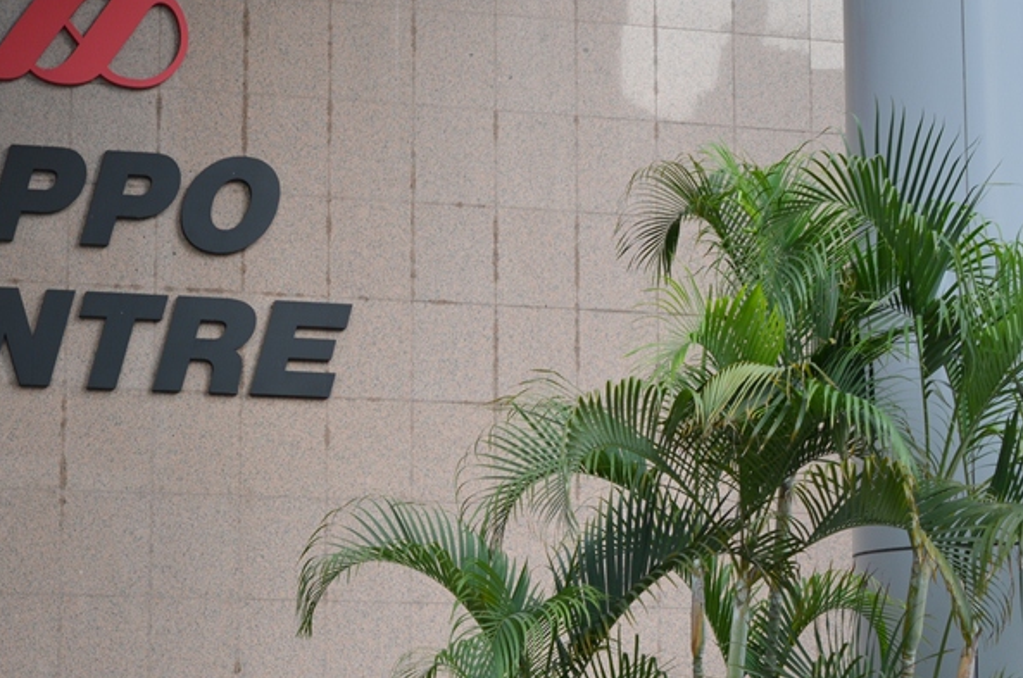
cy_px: 390
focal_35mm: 88
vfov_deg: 15.5
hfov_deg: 22.8
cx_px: 185
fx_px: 2496
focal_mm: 34
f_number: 6.3
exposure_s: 1/160
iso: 200
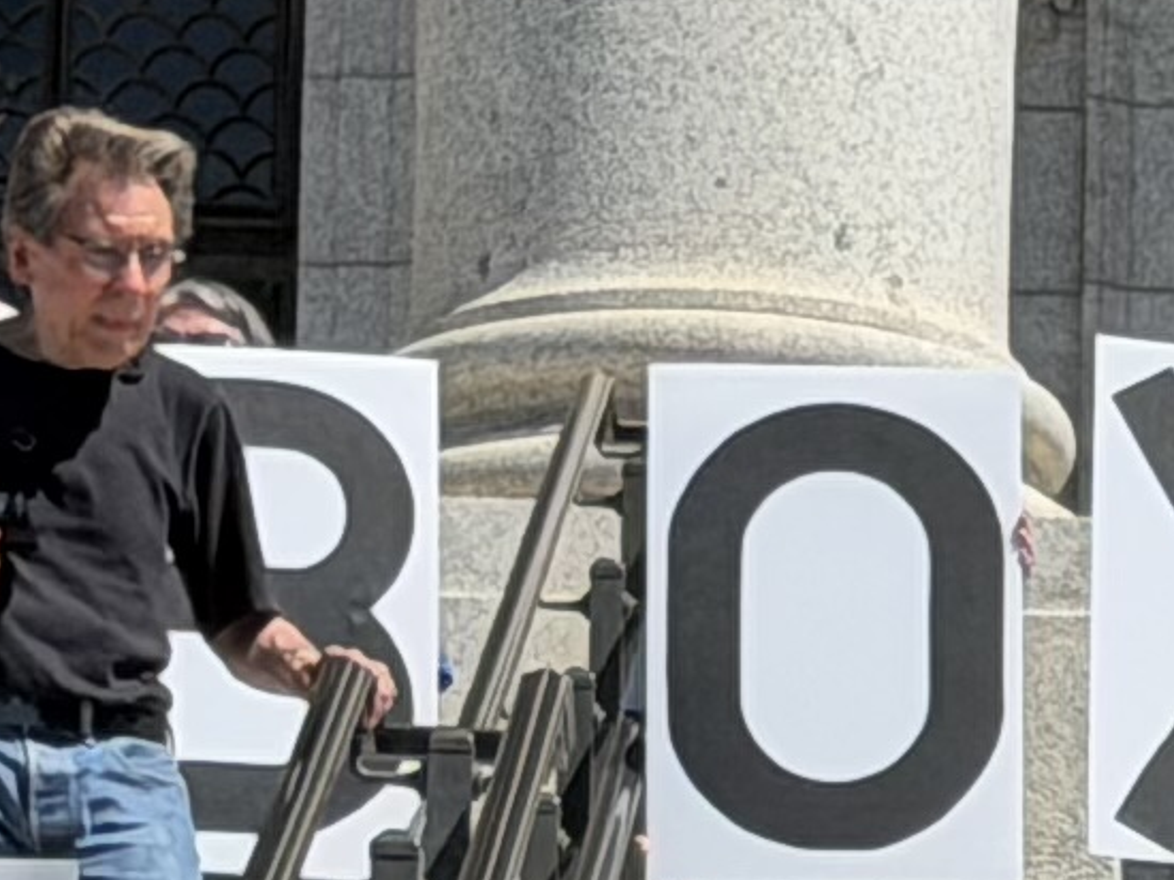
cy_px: 1320
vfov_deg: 4.2
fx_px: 11933
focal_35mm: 352
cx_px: 2220
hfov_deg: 5.5
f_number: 1.78
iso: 64
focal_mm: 6.76
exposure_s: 1/6536
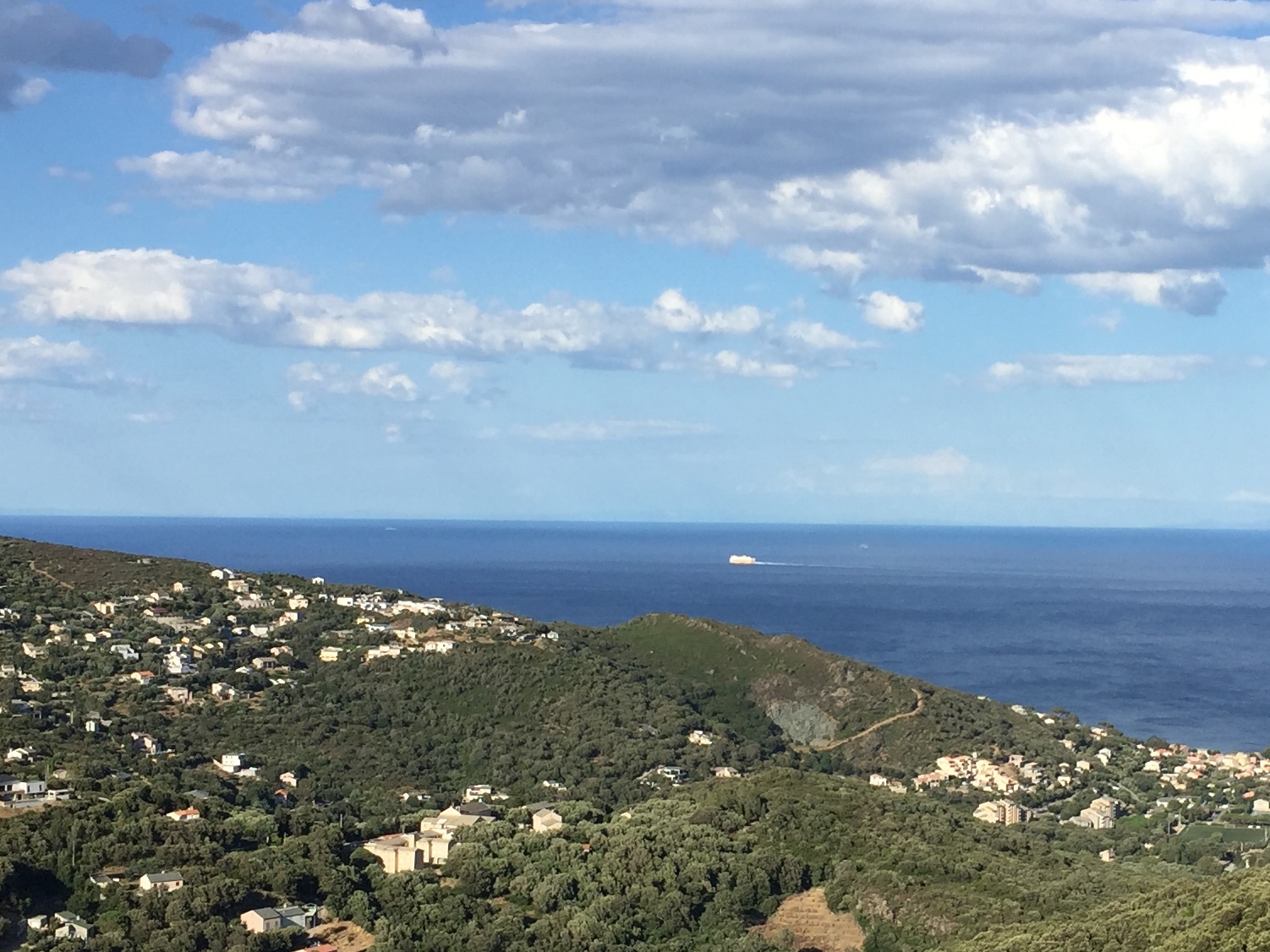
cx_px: 894
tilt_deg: -1.6
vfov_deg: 23.3
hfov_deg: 30.4
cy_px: 520
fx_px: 2312
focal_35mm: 63
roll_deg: -0.7
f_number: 2.2
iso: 32
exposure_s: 1/2198
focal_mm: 4.15
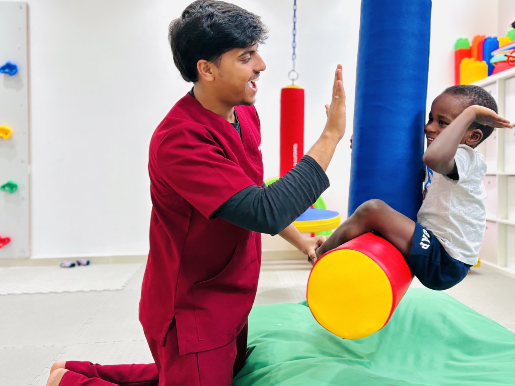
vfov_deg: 41.8
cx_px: 306
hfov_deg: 53.6
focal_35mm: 34
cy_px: 177
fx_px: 506
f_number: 1.6
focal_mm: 5.96
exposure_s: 1/50
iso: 80
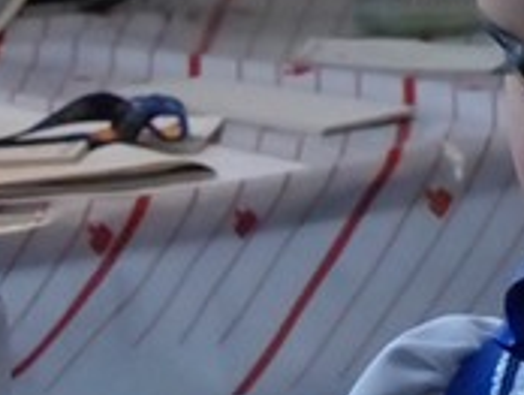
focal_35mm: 755
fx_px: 11445
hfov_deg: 2.6
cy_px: 26
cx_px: -265
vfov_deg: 2.0
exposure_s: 1/250
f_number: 4
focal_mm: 38.5
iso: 1600
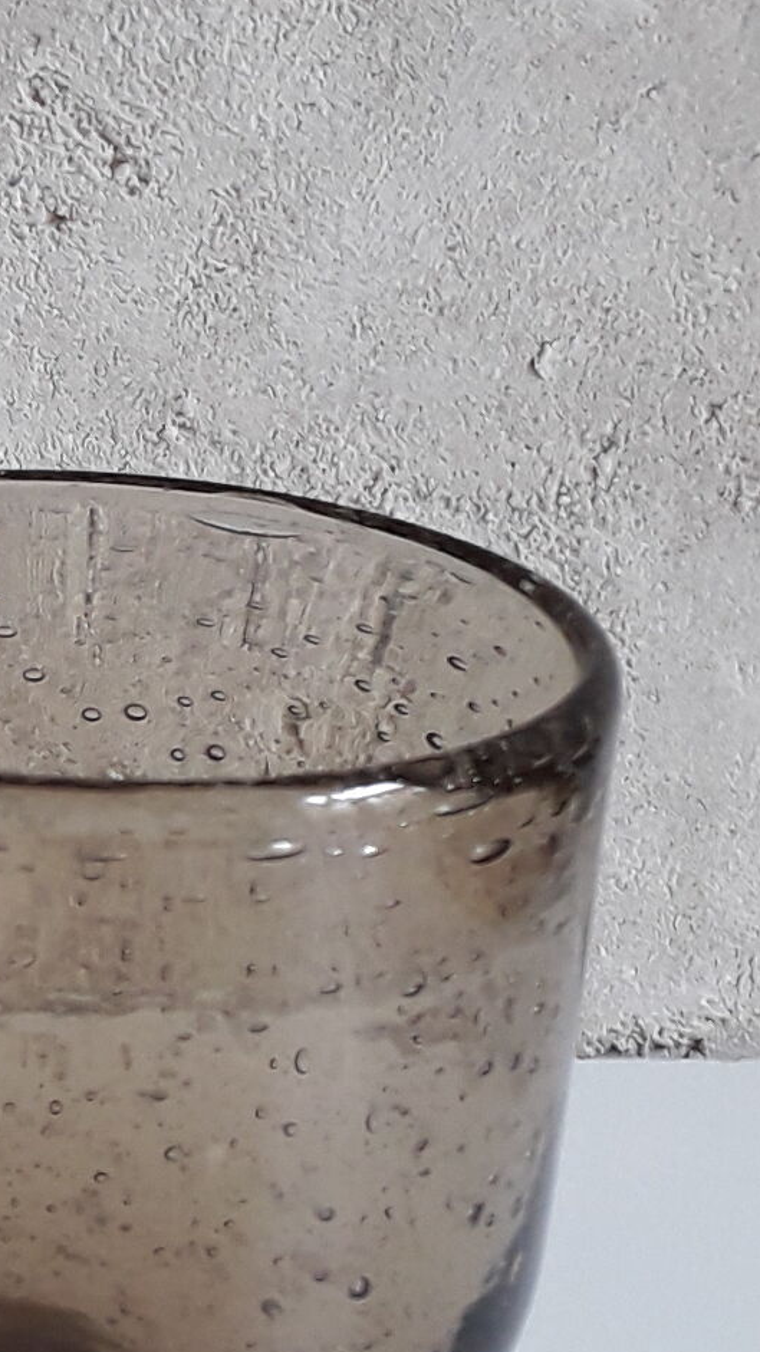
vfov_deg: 20.9
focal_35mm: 102
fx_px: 3656
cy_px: 902
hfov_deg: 11.0
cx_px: -638
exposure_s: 1/50
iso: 100
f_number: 1.9
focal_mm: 3.6
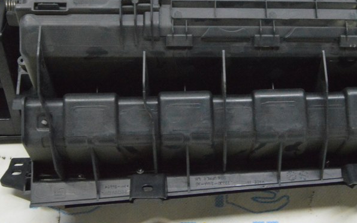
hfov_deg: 32.4
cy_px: 62
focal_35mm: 63
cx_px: 206
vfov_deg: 20.5
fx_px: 613
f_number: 20
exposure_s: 1/15
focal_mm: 24
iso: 6400
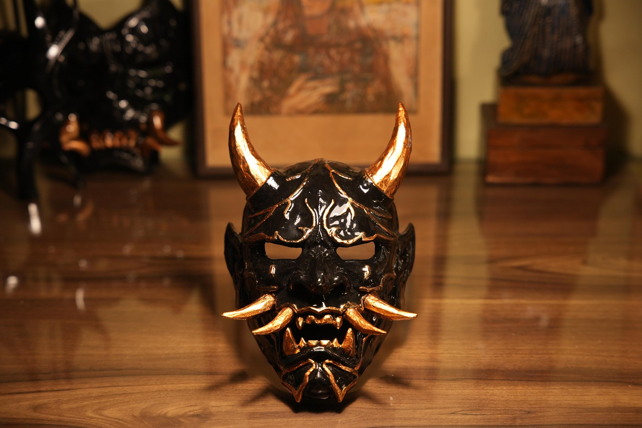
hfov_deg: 28.8
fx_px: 1249
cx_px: 321
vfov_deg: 19.5
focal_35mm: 70
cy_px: 214
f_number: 4
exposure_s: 1/160
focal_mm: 70
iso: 1250
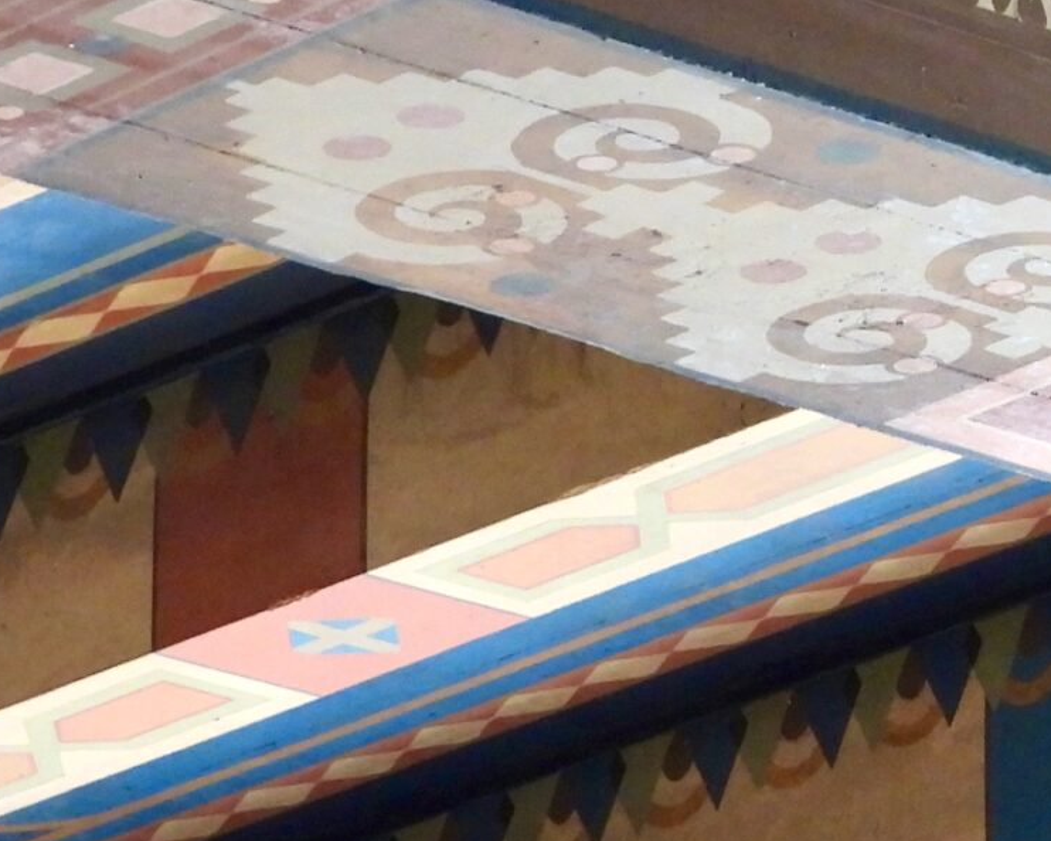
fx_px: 13099
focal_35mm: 421
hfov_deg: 4.6
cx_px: 1659
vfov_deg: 3.7
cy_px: 224
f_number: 4
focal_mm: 22.3
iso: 400
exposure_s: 1/50
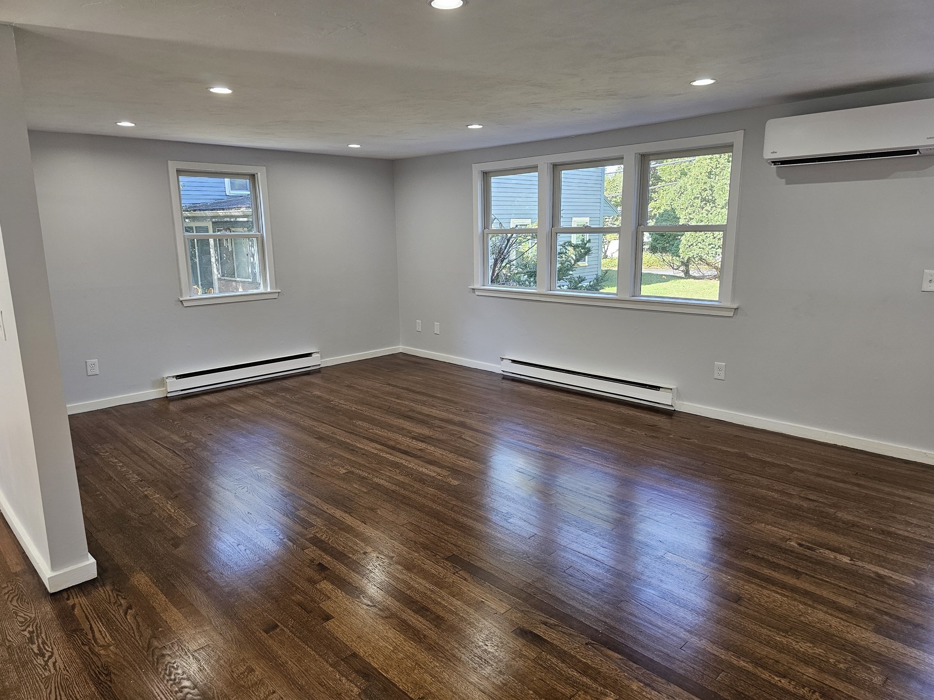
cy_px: 350
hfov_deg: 73.9
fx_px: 621
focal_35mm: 23
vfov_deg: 58.9
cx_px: 467
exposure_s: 1/120
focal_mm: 6.3
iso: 100
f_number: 1.7
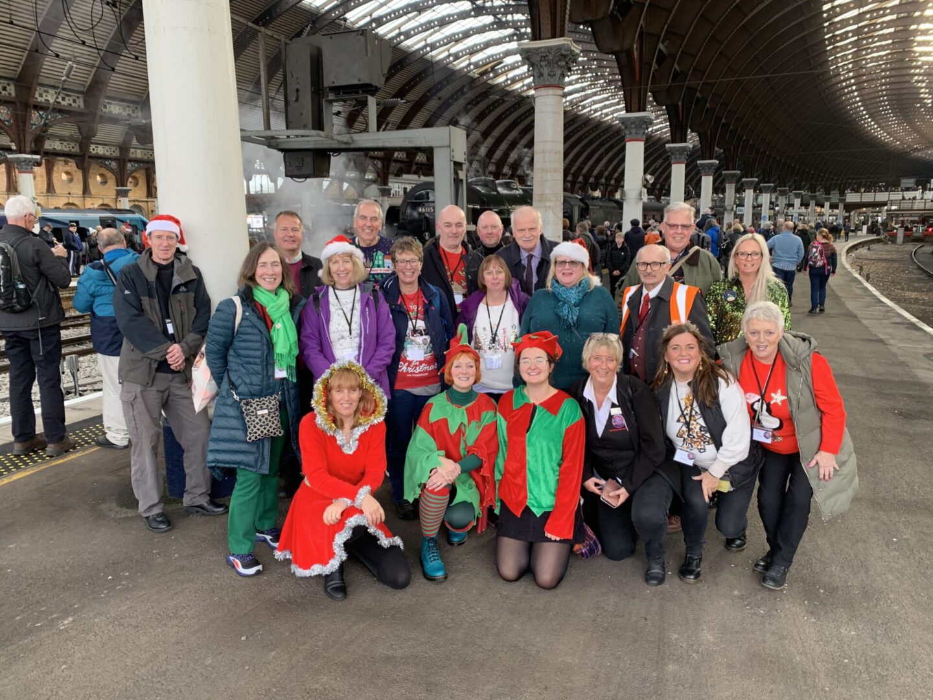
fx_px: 701
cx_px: 466
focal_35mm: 26
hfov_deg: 67.3
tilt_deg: -11.0
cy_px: 350
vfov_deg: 53.1
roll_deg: -1.4
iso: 40
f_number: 1.8
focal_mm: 4.25
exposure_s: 1/122
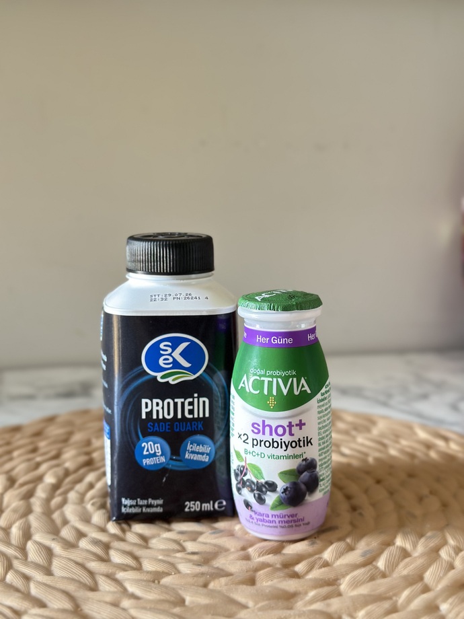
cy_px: 310
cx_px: 232
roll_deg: +0.4
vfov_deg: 39.7
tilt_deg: -10.4
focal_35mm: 48
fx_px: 858
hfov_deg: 30.3
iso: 200
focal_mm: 6.86
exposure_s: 1/60
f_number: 1.78
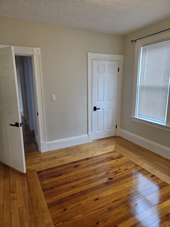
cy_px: 114
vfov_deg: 73.9
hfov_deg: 58.9
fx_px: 151
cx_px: 85
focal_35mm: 23
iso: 64
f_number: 1.8
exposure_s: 1/120
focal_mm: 5.4
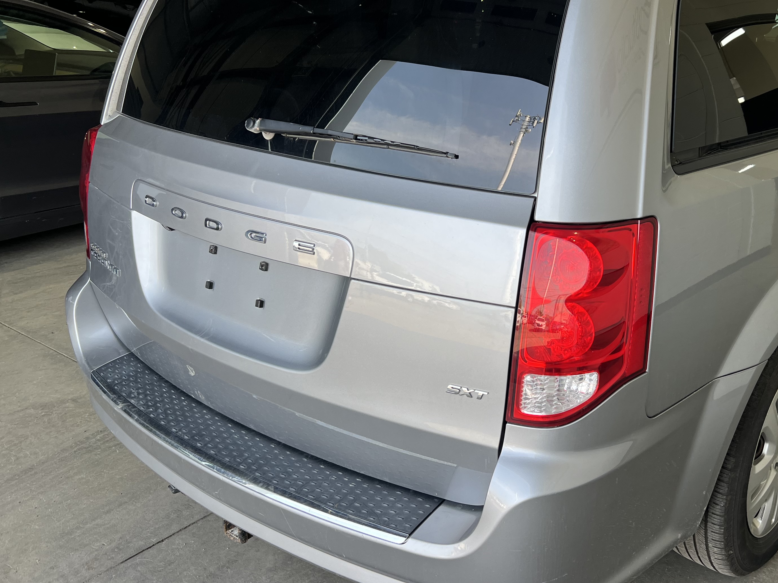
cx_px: 537
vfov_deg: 37.7
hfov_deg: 47.9
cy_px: 254
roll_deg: +0.4
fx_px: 854
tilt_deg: -16.9
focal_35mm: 38
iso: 40
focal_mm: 5.7
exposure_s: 1/217
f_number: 1.5
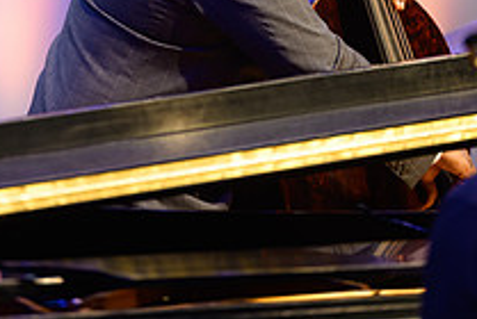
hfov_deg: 4.8
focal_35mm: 430
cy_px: -141
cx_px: 144
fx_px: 5705
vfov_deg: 3.2
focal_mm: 200
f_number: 2.8
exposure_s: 1/125
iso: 800
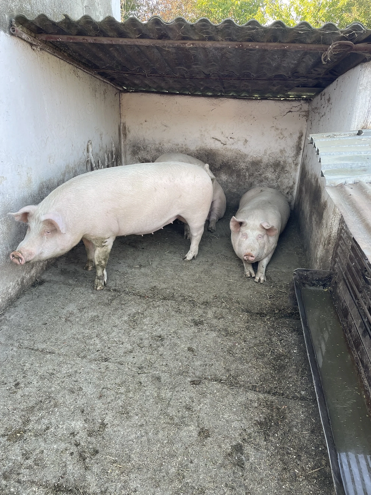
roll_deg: -1.8
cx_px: 186
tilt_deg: -25.4
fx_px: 372
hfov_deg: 53.0
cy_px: 248
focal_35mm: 26
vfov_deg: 67.3
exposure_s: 1/121
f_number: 1.6
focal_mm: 4.2
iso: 50
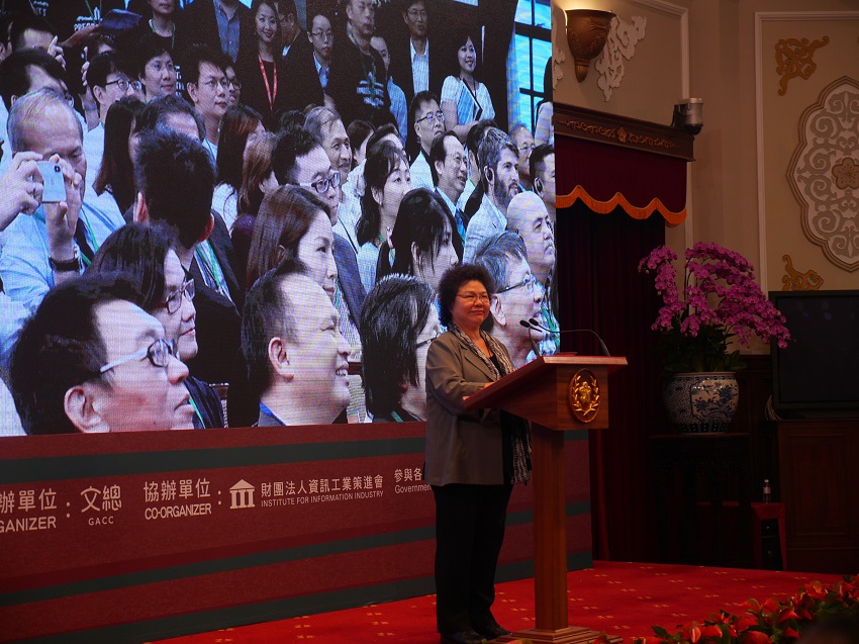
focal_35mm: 66
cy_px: 322
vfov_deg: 22.2
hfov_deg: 29.4
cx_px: 430
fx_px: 1637
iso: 400
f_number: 2.8
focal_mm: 33
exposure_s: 1/250
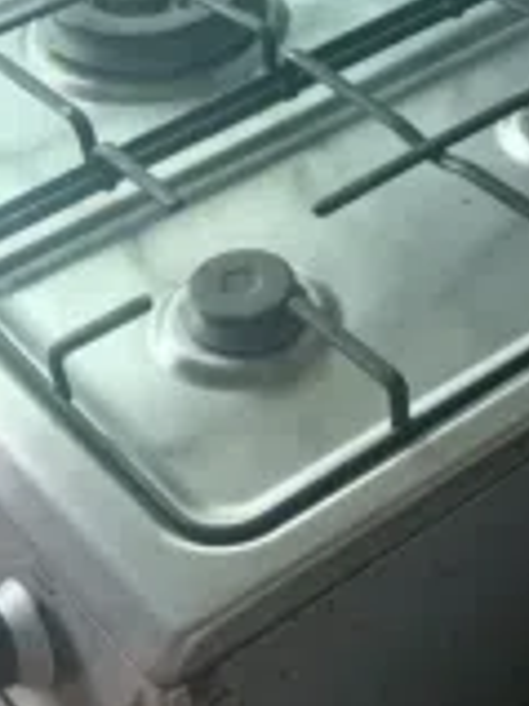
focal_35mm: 63
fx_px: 1285
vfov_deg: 29.9
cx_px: 325
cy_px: 579
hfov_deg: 23.2
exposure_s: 1/50
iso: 122
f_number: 1.8
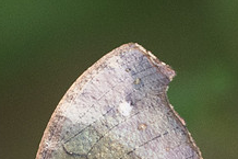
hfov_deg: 1.4
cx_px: 151
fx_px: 9625
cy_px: 251
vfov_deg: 0.9
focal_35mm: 1457
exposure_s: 1/250
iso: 800
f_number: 3.2
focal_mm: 150
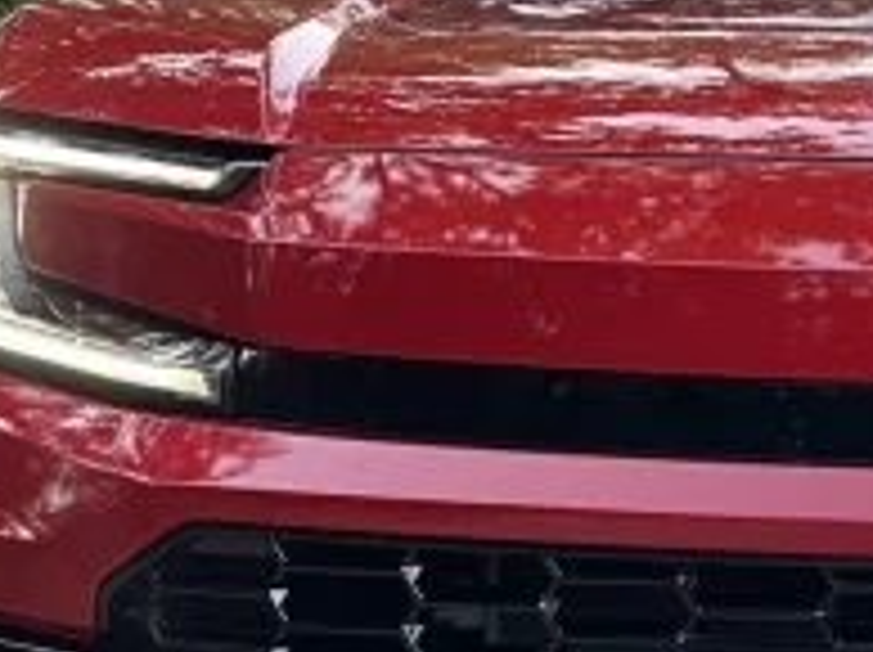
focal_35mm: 102
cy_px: 571
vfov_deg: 14.3
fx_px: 2569
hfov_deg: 18.7
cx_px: 886
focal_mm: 5.1
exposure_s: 1/62
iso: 100
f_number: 1.6
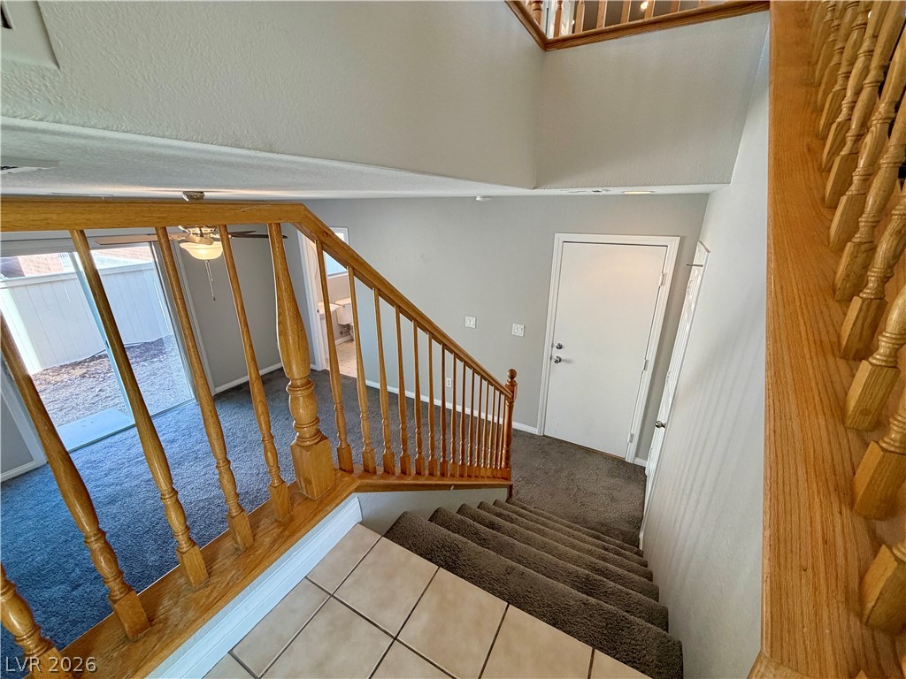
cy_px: 340
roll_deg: +0.4
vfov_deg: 85.7
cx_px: 453
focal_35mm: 14
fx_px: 366
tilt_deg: -20.1
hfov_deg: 102.1
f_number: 2.2
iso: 200
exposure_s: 1/120
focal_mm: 2.22
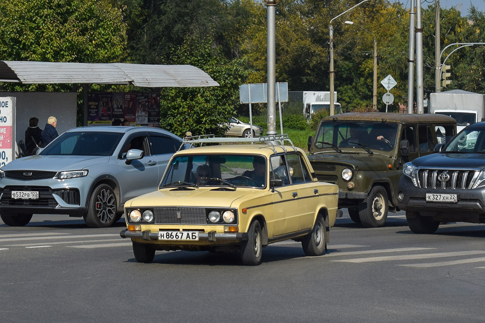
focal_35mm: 98
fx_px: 1315
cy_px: 140
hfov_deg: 20.9
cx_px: 207
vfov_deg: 14.0
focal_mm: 55
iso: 200
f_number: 7.1
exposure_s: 1/1250
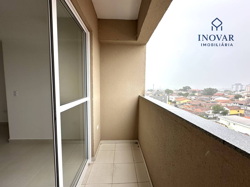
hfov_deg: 102.1
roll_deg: -1.0
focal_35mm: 14
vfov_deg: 85.7
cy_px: 94
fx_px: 101
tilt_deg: -4.2
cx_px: 125
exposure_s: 1/147
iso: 40
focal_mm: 2.22
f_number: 2.2
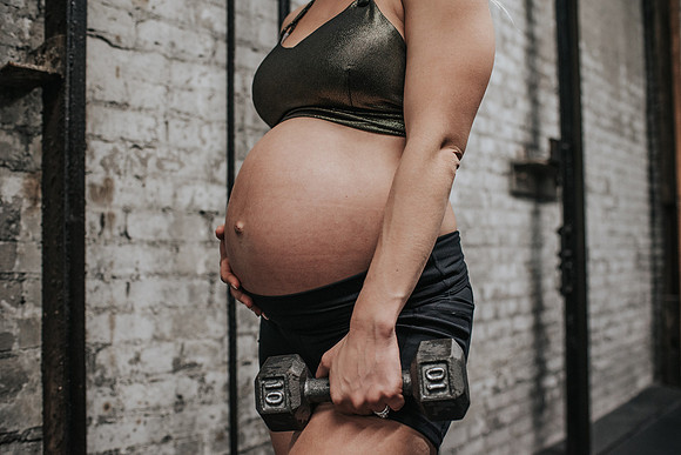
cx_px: 340
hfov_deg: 54.4
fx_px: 662
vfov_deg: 37.9
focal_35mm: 35
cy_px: 228
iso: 800
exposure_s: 1/250
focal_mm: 35
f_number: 3.2
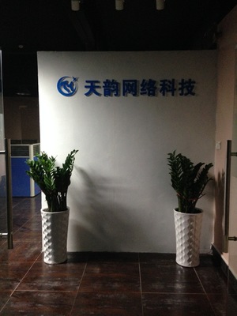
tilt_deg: -4.3
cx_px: 118
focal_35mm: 33
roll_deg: -0.1
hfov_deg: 42.9
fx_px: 301
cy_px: 158
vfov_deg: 55.4
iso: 400
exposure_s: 1/20
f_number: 2.4
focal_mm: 4.12
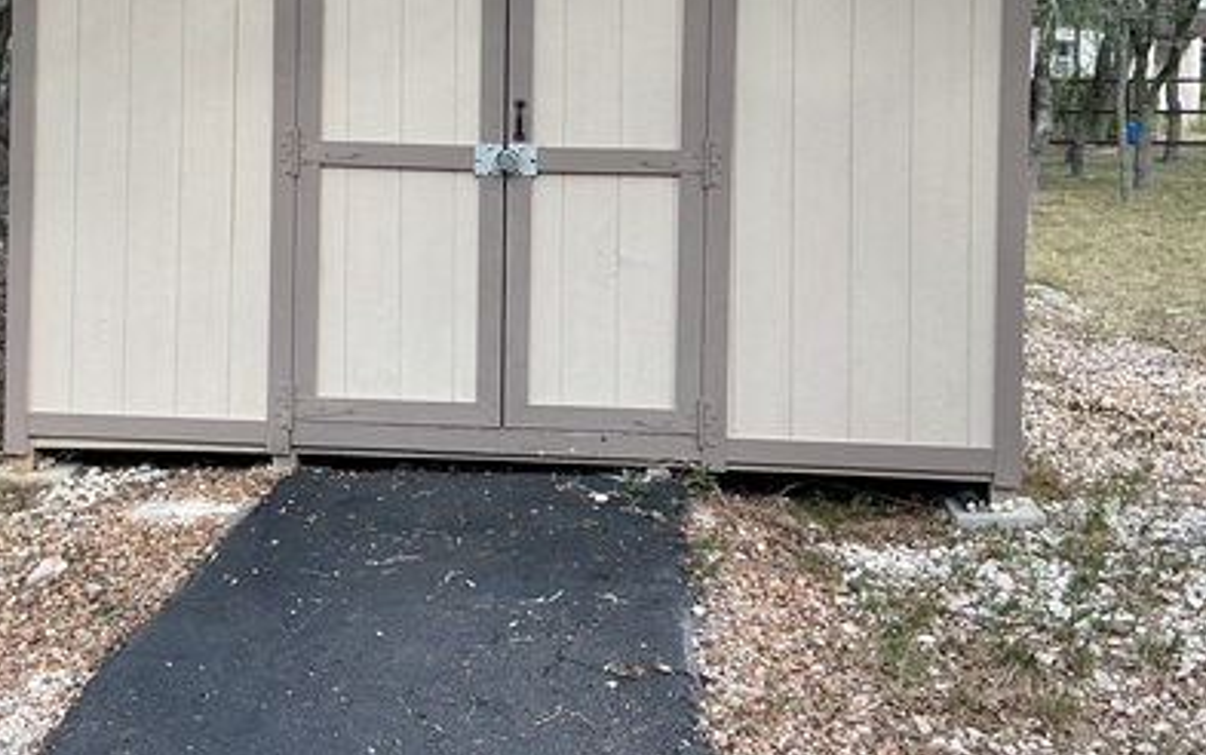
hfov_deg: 40.1
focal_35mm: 50
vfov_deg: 25.3
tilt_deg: -0.6
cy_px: 123
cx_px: 476
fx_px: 1644
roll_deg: -1.5
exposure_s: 1/125
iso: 16
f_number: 1.8
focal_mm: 3
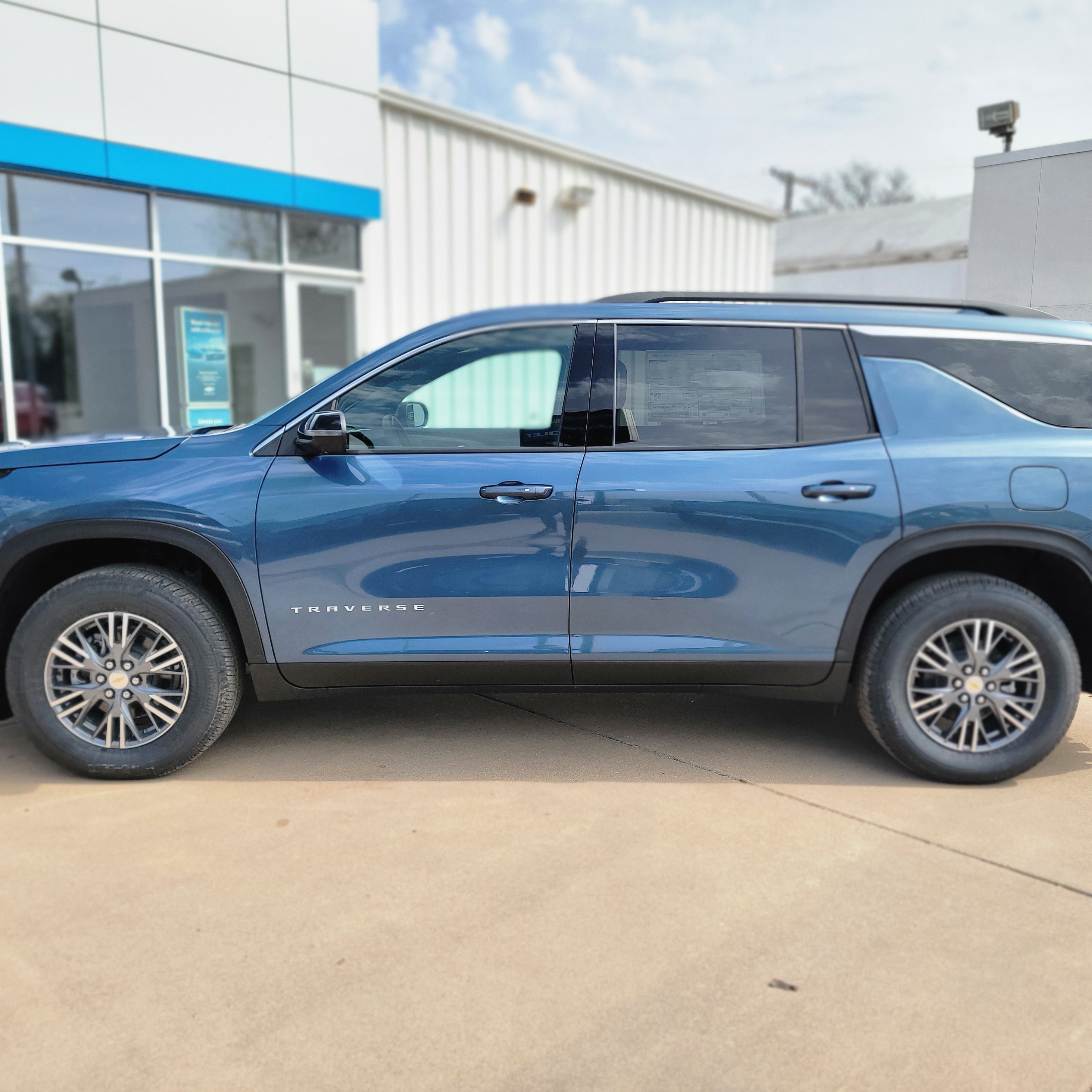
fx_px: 1035
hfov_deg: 55.6
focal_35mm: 29
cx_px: 561
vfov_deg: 55.6
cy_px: 536
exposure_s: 1/519
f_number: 1.8
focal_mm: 6.7
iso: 16
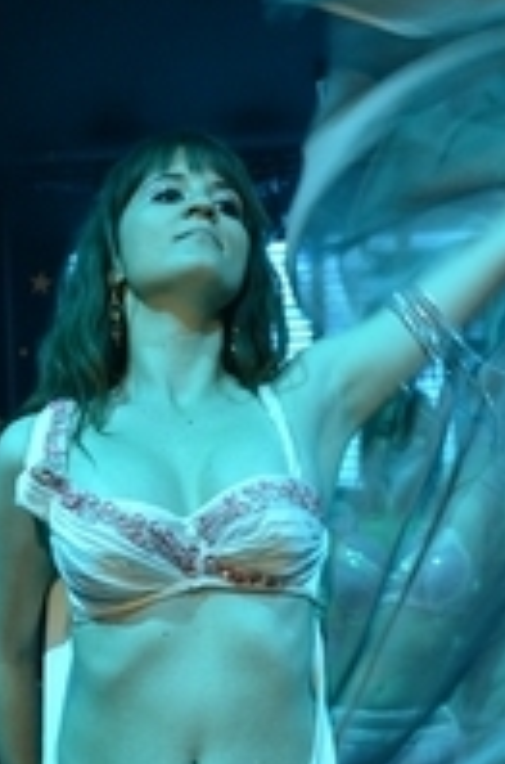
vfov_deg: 26.7
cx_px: 158
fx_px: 1502
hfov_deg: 19.0
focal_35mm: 71
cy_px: 791
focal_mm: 18
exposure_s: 1/60
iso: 1250
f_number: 4
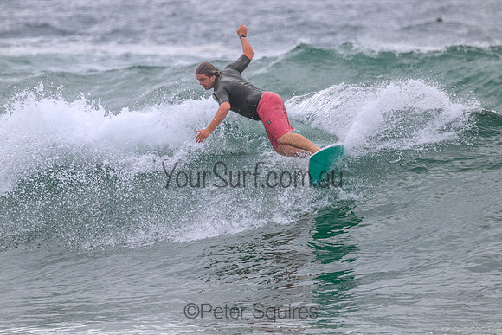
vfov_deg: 1.7
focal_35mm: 800
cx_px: 251
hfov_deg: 2.6
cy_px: 168
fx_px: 11158
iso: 3200
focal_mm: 800
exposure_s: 1/1600
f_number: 11
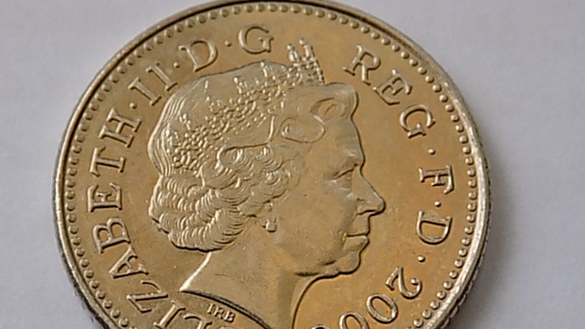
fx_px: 2095
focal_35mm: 135
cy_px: 203
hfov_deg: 15.9
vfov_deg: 9.0
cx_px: 280
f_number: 4.8
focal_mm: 20.9
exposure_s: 1/125
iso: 400
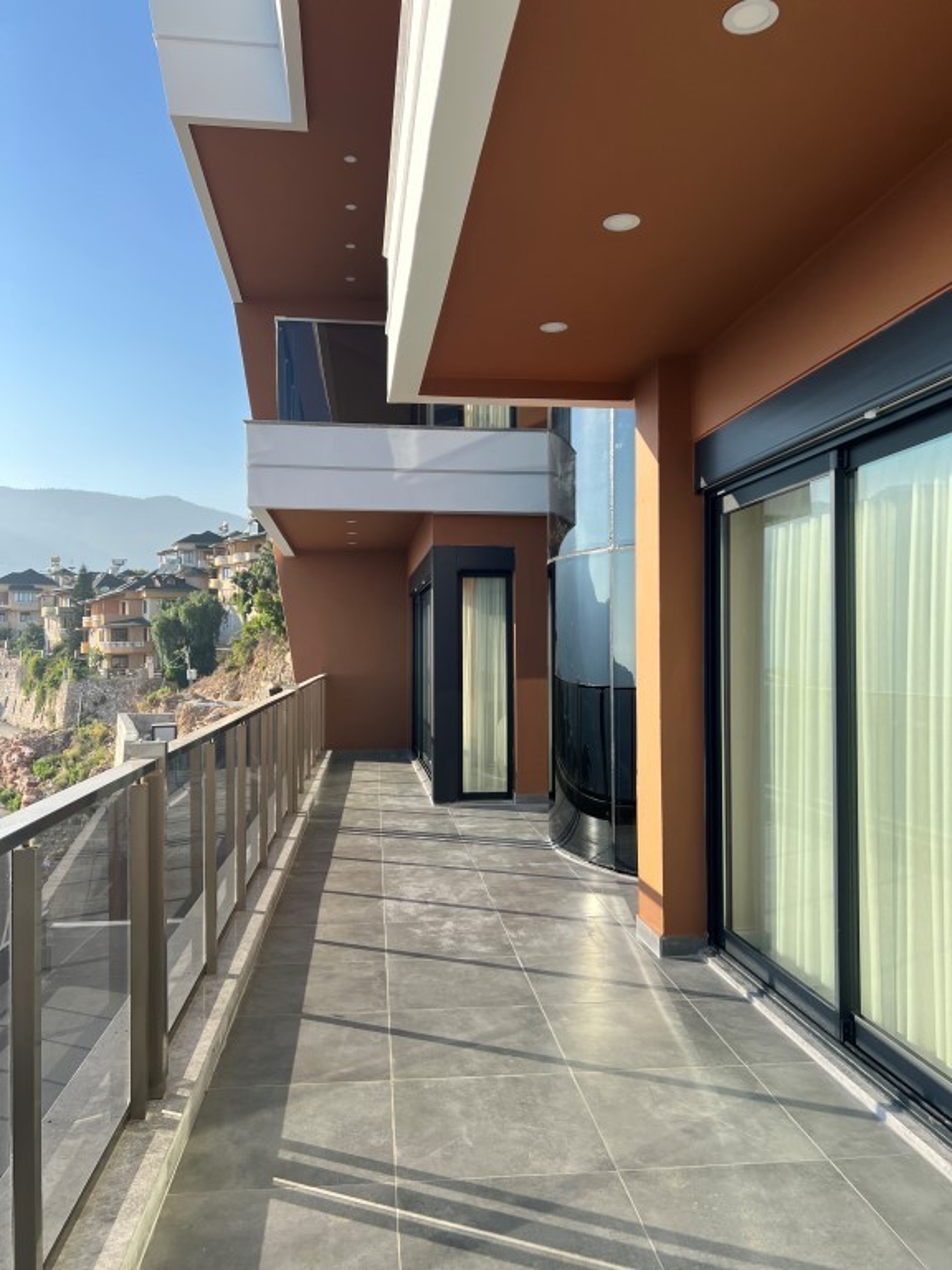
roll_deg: +0.2
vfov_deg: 67.3
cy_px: 635
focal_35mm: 26
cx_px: 476
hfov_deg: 53.1
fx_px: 953
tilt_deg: +2.0
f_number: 1.5
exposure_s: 1/2045
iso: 50
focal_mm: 5.7
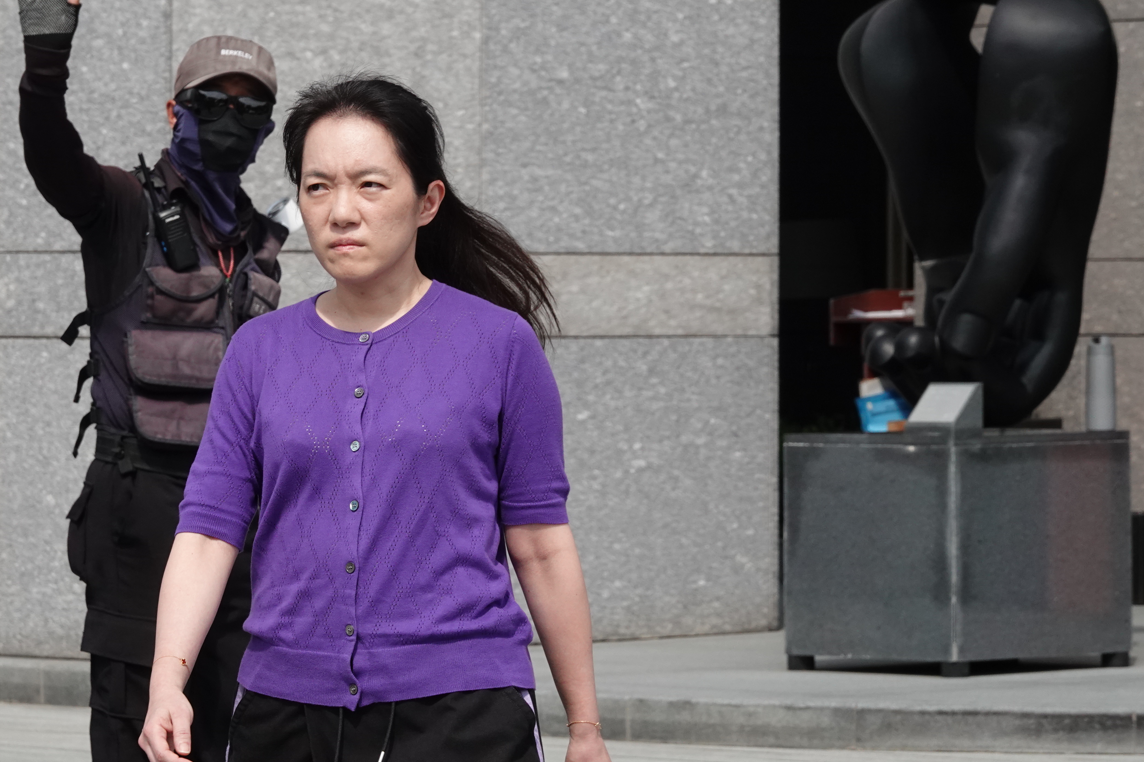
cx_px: 410
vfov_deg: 5.7
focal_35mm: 240
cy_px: 461
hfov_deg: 8.6
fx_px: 7626
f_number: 7.1
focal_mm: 67.46
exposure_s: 1/800
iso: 400
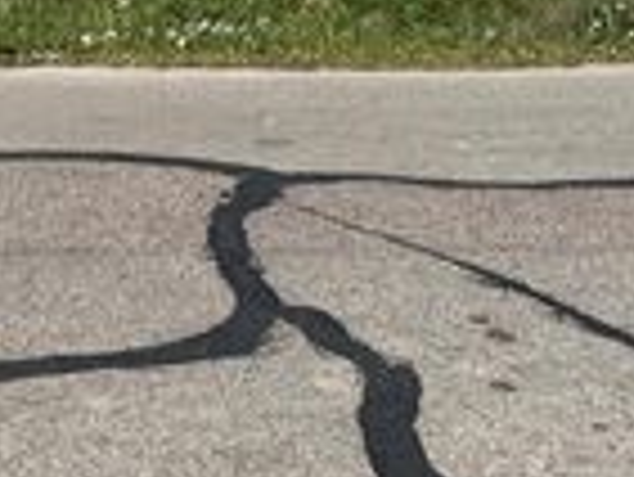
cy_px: -281
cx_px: -36
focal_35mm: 85
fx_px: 1558
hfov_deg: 21.9
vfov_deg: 15.7
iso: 80
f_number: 1.78
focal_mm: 6.76
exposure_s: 1/4950
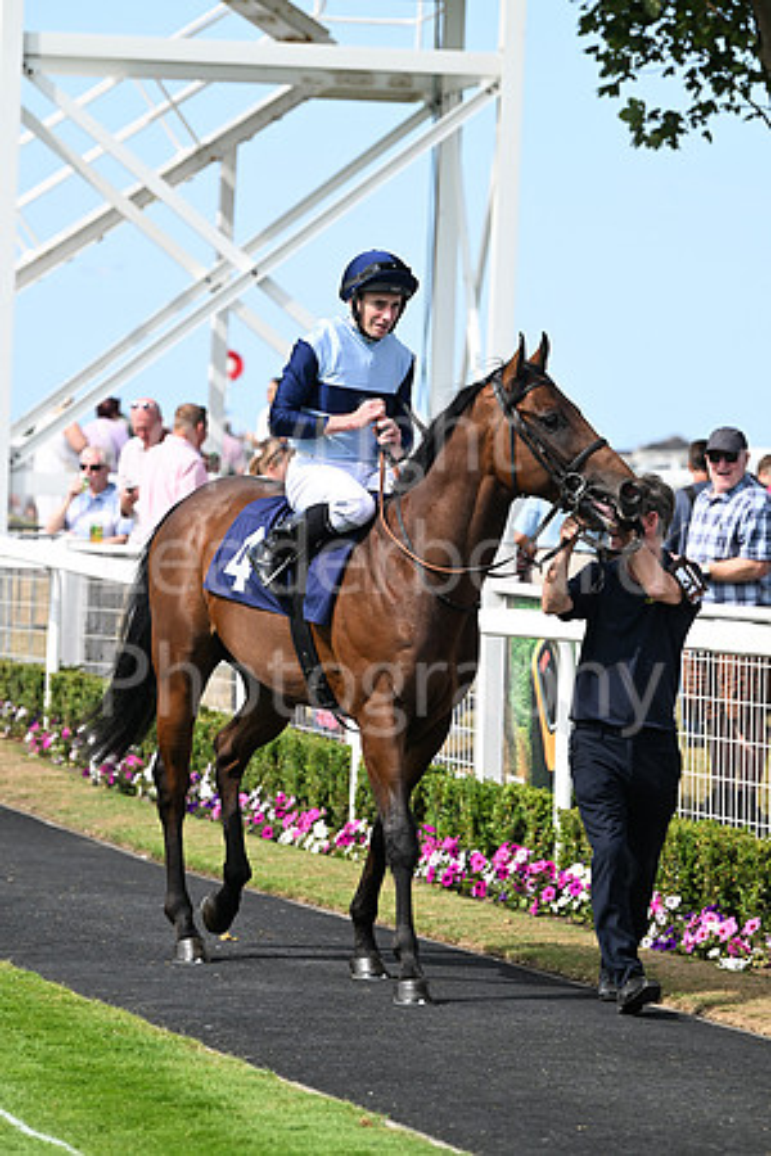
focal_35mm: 180
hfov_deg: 7.6
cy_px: 578
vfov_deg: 11.4
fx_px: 5782
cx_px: 386
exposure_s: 1/1600
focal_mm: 180
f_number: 5.6
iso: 400
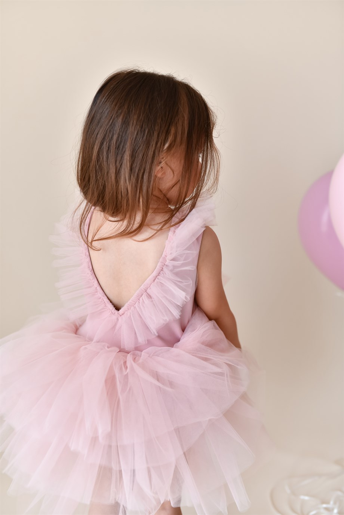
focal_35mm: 35
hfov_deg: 37.9
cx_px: 172
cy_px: 258
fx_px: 502
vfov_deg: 54.4
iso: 160
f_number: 2.8
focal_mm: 35
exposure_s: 1/250
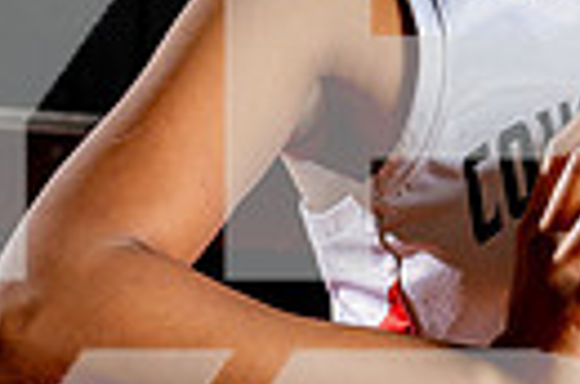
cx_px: 138
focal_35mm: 197
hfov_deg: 10.4
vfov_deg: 6.9
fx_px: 3166
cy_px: 47
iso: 100
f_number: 5.6
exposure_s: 1/250
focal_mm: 44
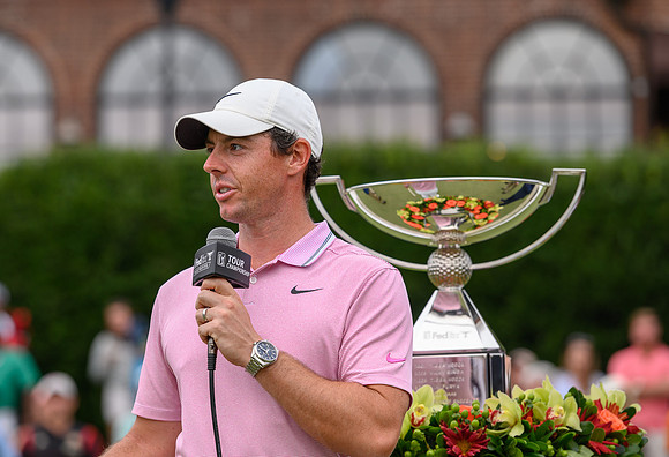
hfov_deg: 10.1
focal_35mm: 202
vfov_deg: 6.9
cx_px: 268
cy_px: 190
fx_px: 3780
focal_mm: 170
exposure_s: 1/320
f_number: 4
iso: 250
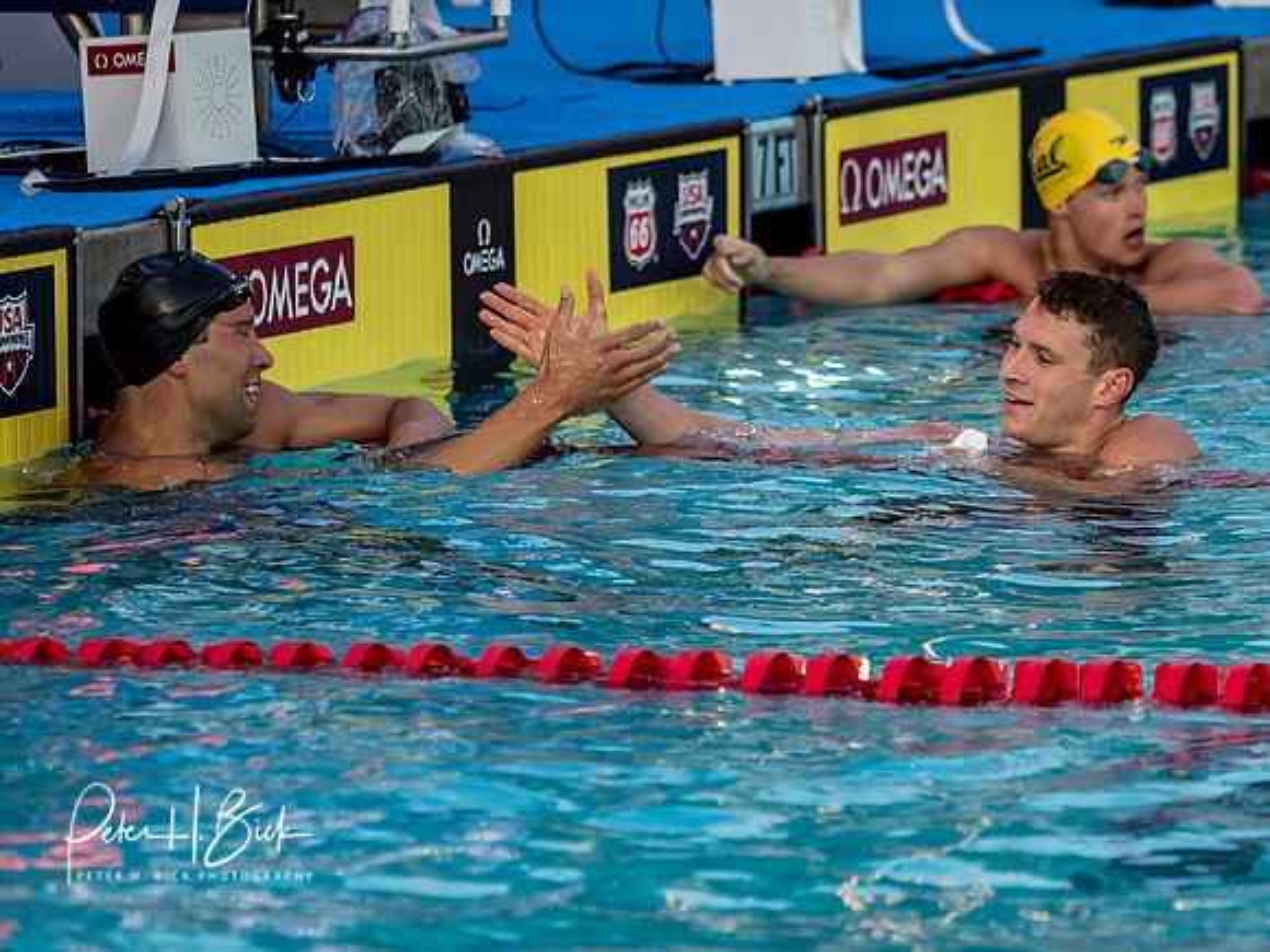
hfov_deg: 7.0
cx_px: 781
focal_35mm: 283
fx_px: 10369
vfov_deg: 5.3
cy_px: 382
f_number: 2.8
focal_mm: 97
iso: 500
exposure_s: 1/1250
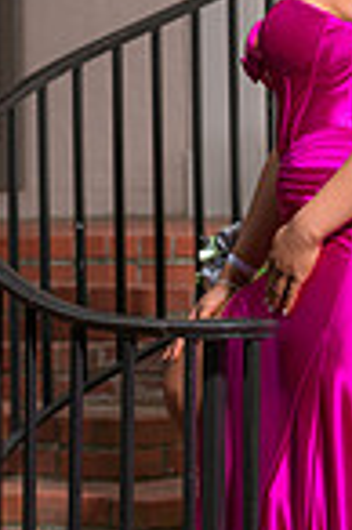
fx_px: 3631
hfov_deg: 5.5
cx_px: 337
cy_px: 152
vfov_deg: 8.3
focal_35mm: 247
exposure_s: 1/250
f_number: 5
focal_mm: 80
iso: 100
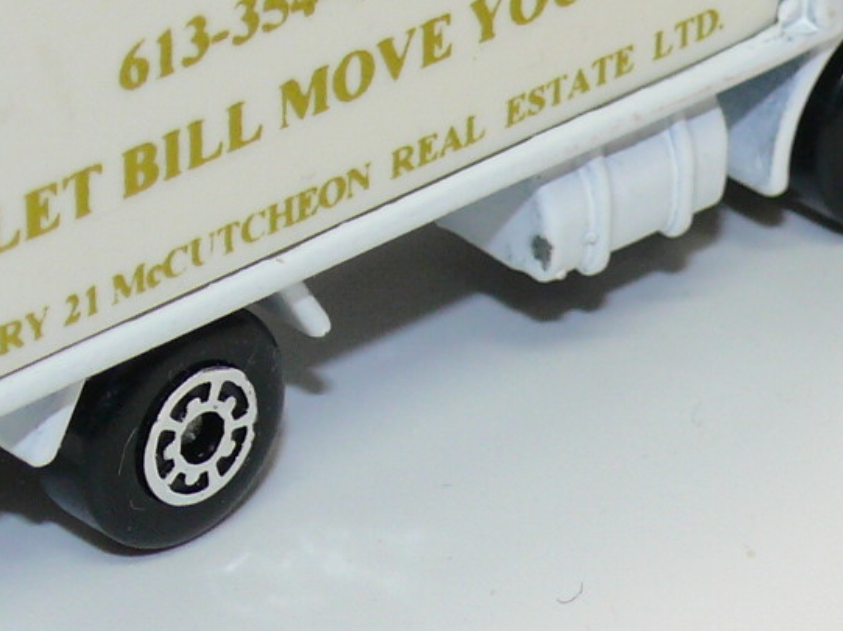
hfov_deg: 9.0
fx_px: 5330
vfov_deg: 6.7
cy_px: -58
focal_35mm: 219
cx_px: 315
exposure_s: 1/30
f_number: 4
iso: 100
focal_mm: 11.2
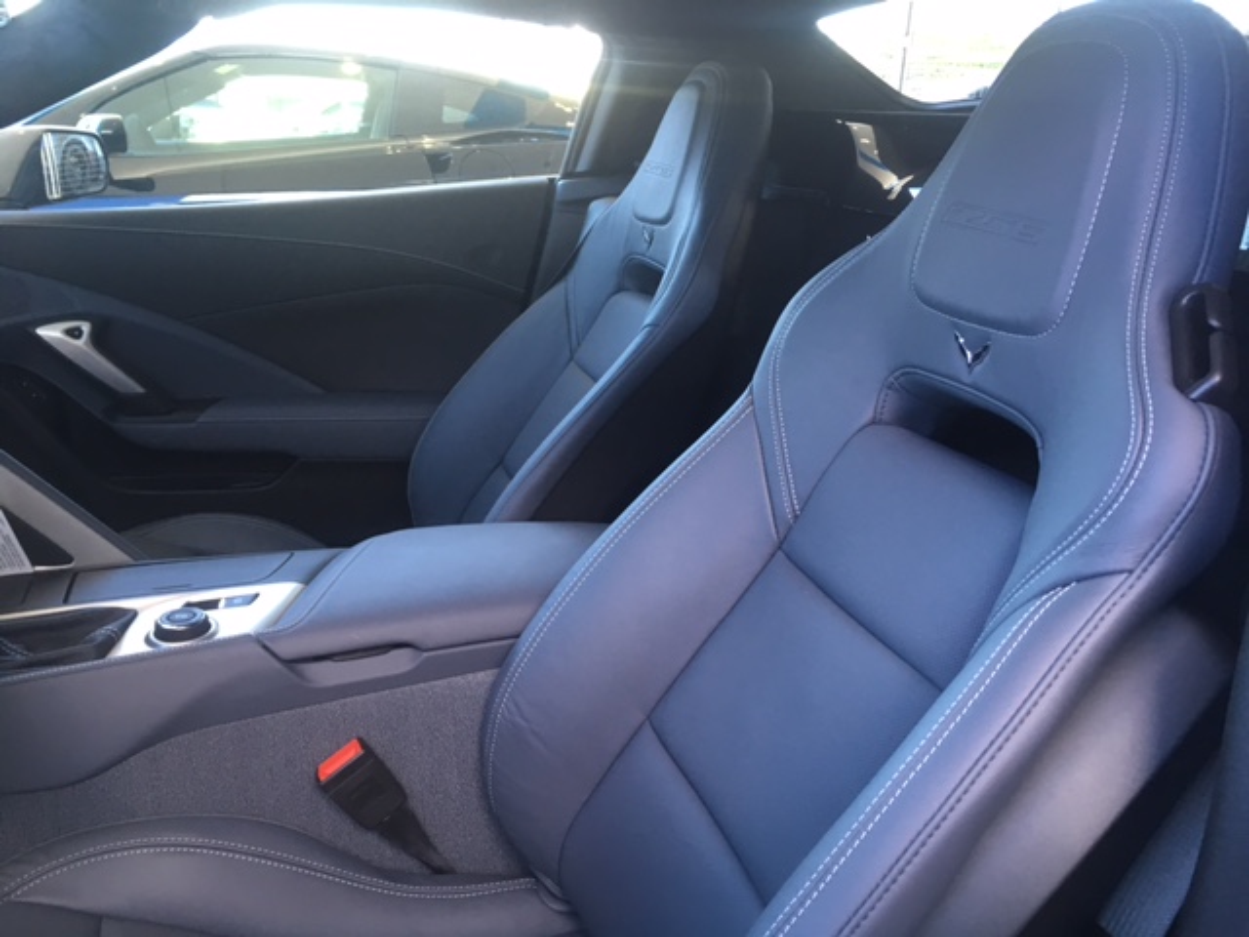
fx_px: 1046
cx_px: 624
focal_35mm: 29
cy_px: 468
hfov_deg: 61.7
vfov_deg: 48.2
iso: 32
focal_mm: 4.15
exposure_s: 1/30
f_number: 2.2
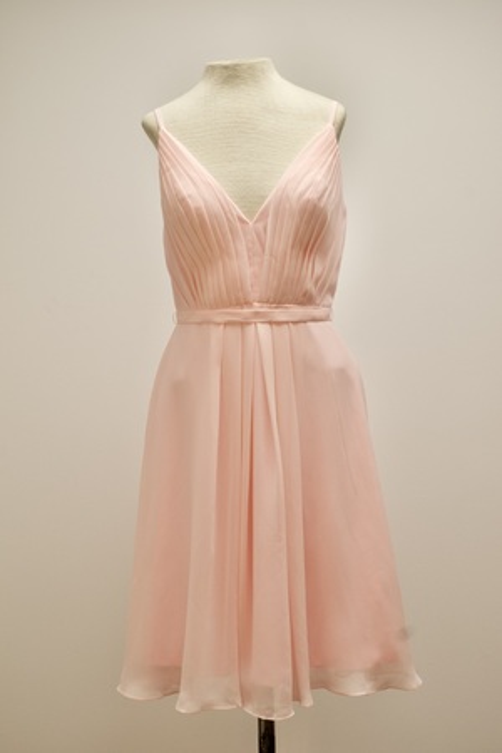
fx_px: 1067
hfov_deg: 26.5
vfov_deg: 38.9
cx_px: 251
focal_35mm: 51
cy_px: 376
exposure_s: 1/80
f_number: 8
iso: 800
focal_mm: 34
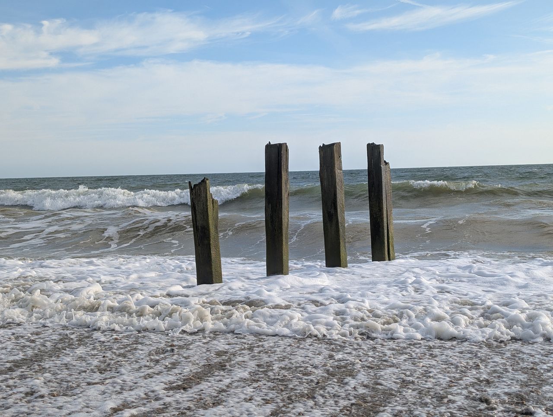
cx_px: 276
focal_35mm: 49
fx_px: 784
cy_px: 208
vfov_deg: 29.8
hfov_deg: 38.9
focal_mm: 6.9
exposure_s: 1/1311
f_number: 1.68
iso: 26
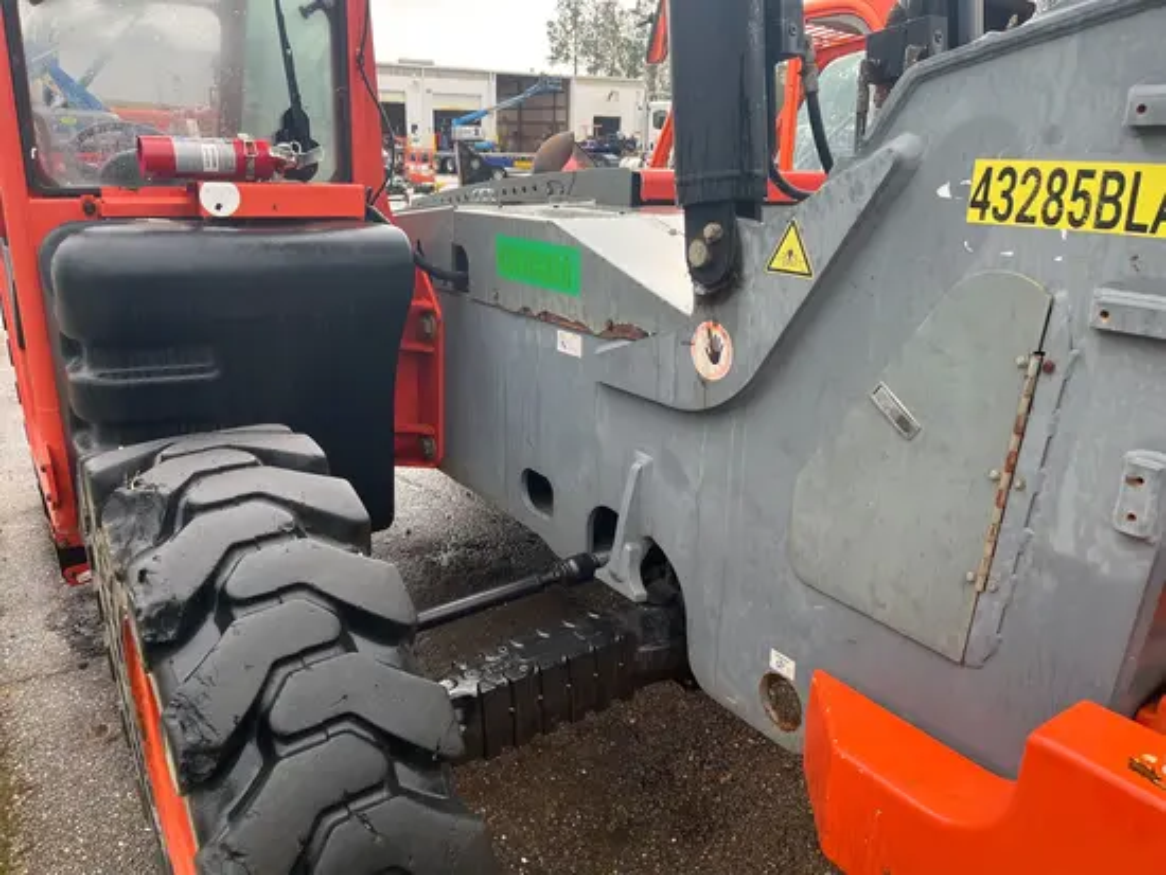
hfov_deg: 67.3
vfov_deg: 53.1
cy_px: 438
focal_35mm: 26
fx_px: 876
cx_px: 583
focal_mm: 5.1
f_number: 1.6
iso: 50
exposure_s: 1/433
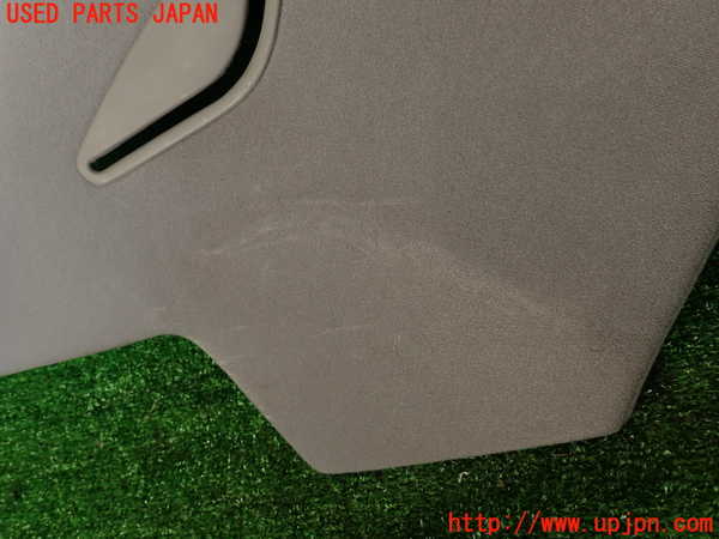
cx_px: 360
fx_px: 519
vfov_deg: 54.9
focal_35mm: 25
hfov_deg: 69.4
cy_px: 270
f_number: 2.8
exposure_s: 1/60
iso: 100
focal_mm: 4.5
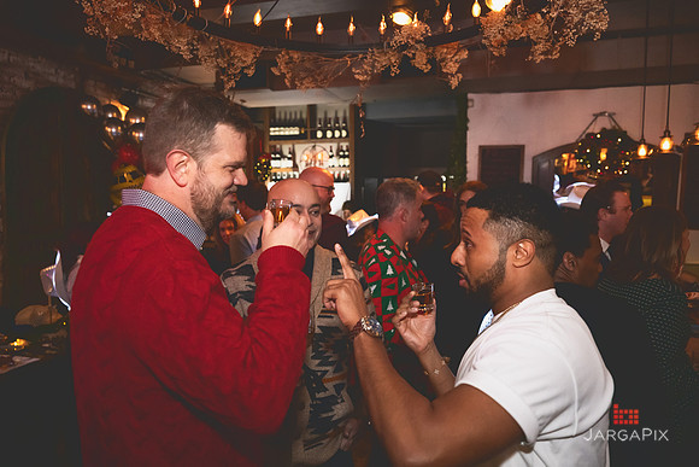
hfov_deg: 70.7
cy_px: 233
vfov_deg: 50.7
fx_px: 493
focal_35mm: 25
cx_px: 349
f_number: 3.2
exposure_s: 1/100
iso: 3200
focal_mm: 24
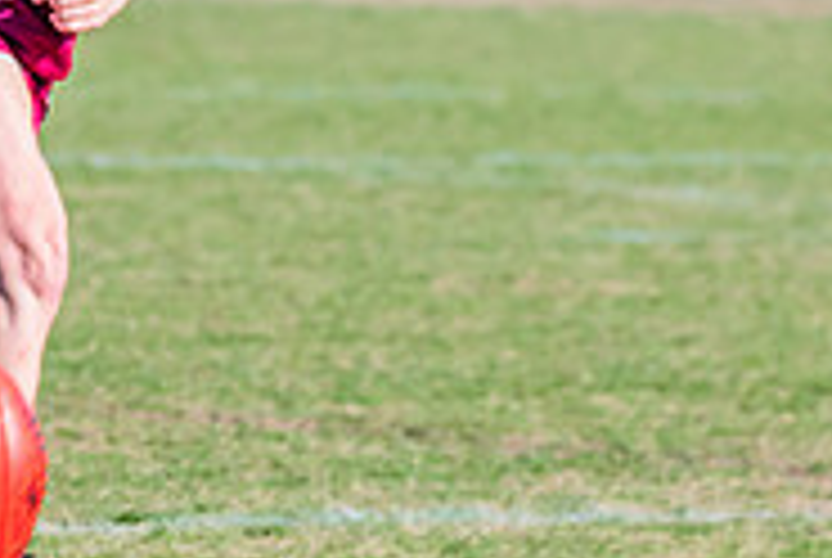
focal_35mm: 803
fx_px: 18588
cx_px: -294
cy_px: 74
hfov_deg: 2.6
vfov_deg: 1.7
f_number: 8
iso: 800
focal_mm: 220
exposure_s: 1/1600
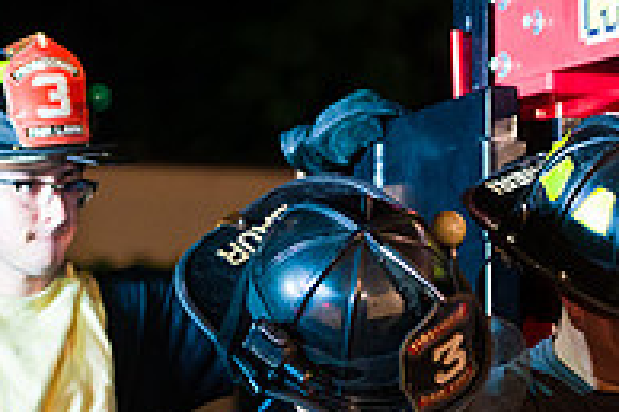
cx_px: 686
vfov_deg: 5.9
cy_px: 485
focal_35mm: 233
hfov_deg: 8.8
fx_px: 4003
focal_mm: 78
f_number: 3.2
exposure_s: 1/125
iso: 3200
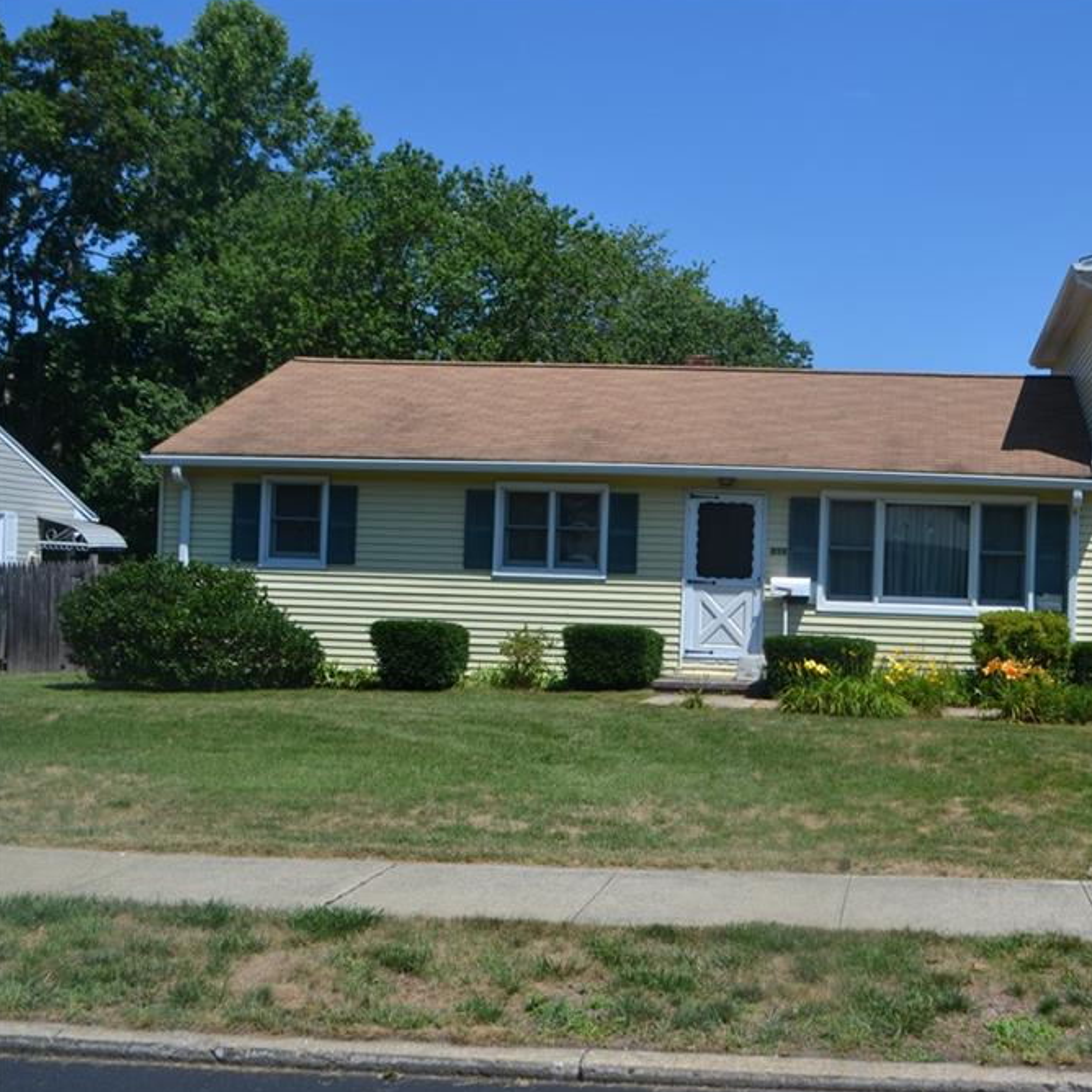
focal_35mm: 43
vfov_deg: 39.2
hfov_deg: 38.1
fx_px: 1535
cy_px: 546
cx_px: 830
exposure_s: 1/250
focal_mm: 22
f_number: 8
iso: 100
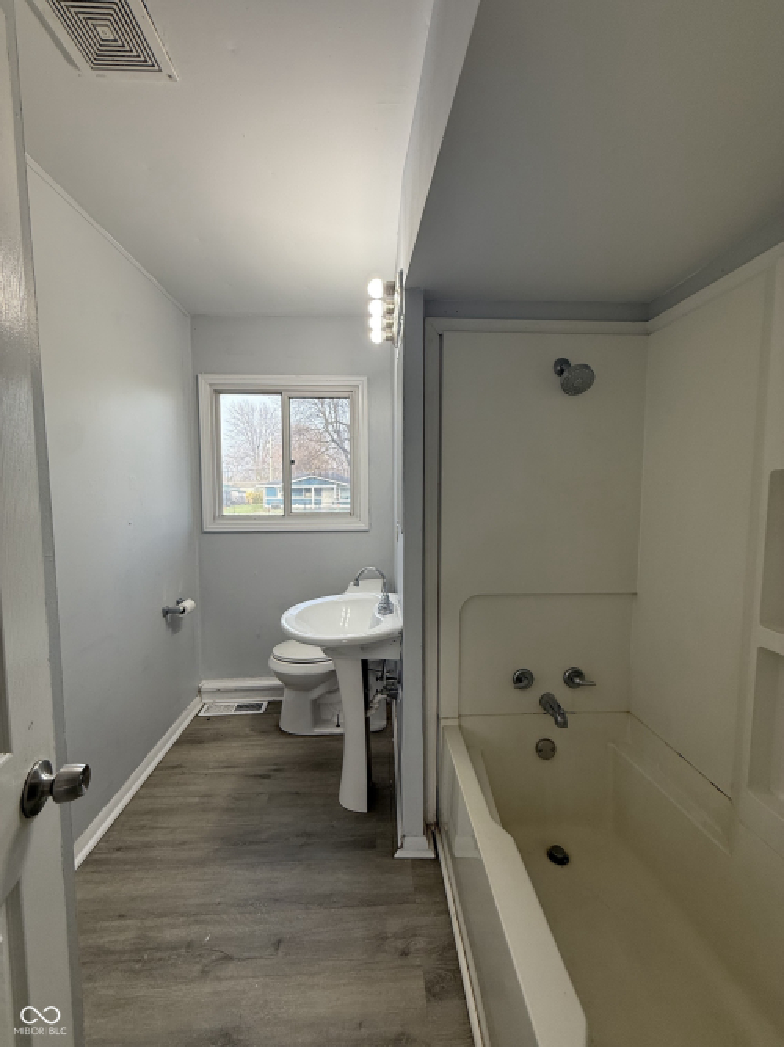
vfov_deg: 102.1
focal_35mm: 14
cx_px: 392
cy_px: 524
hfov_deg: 85.7
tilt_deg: -3.5
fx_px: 423
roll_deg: +0.3
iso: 80
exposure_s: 1/120
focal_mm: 2.22
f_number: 2.2
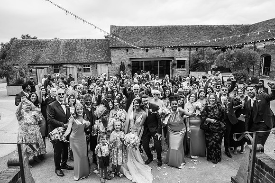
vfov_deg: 50.4
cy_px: 92
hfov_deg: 70.5
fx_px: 195
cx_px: 138
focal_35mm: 26
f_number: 4.5
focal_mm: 25.5
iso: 140
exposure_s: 1/1000
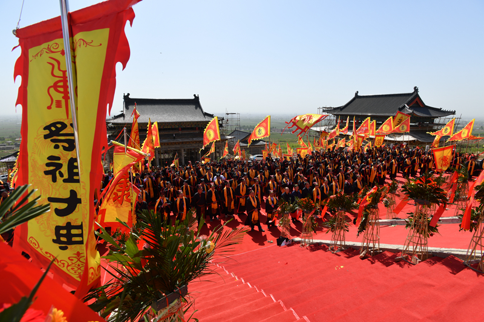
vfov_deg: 70.4
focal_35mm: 17
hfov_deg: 93.3
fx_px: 228
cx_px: 242
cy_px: 161
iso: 125
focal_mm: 17
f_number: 9
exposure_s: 1/320
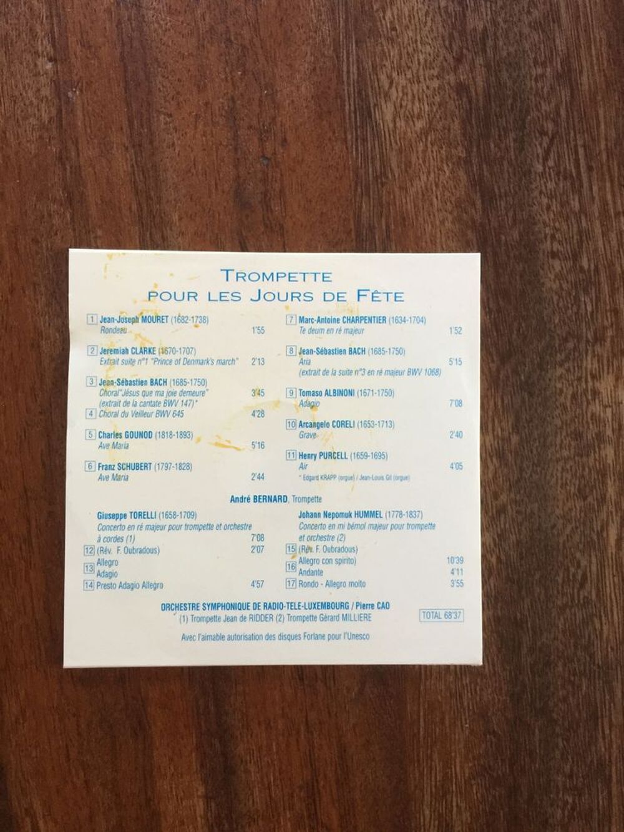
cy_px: 416
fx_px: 697
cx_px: 312
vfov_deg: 61.7
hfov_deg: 48.2
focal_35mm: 29
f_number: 2.2
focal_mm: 4.15
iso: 125
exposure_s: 1/17
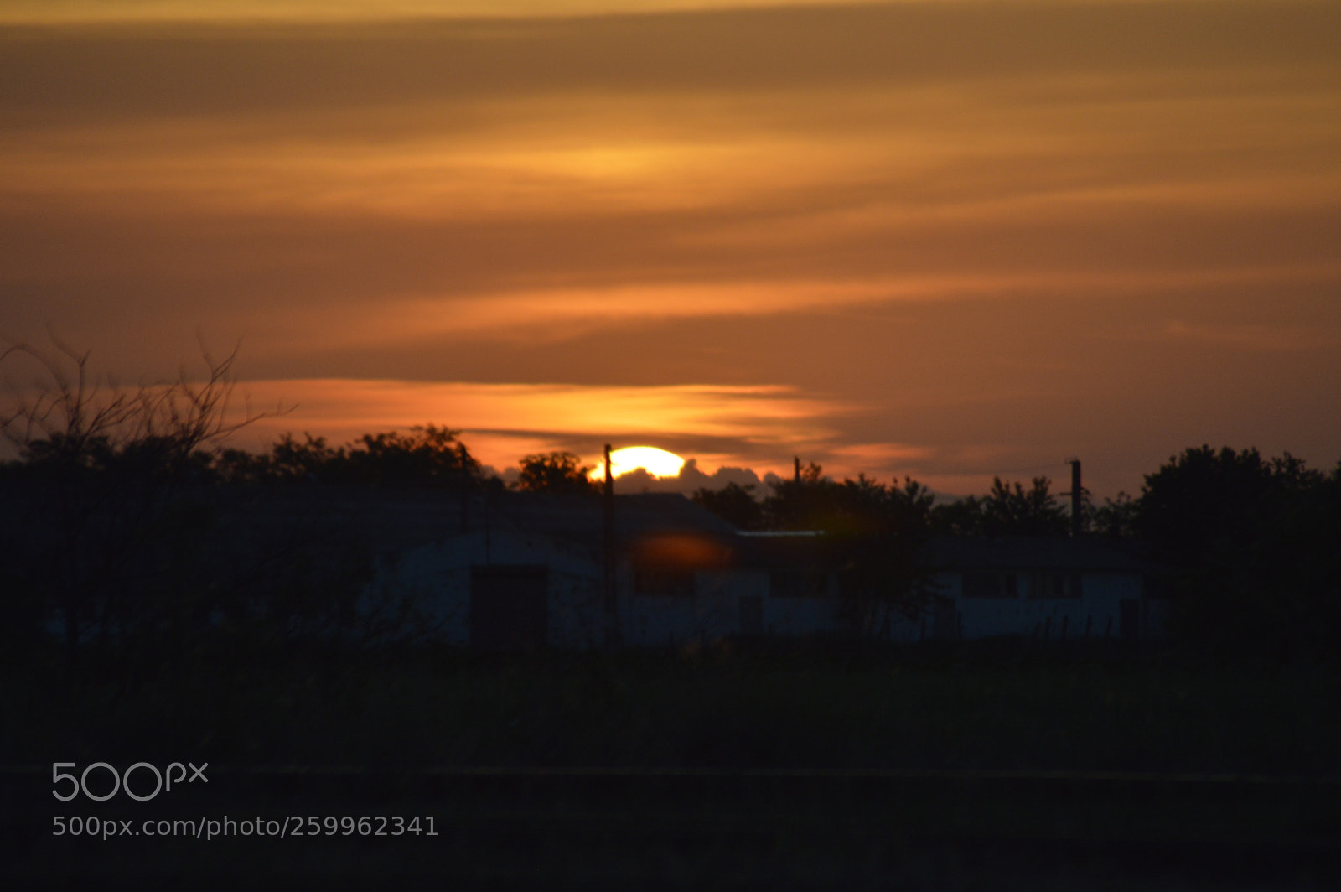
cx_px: 670
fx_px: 13957
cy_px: 446
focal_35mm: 375
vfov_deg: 3.7
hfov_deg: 5.5
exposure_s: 1/640
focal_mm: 250
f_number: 5
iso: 400
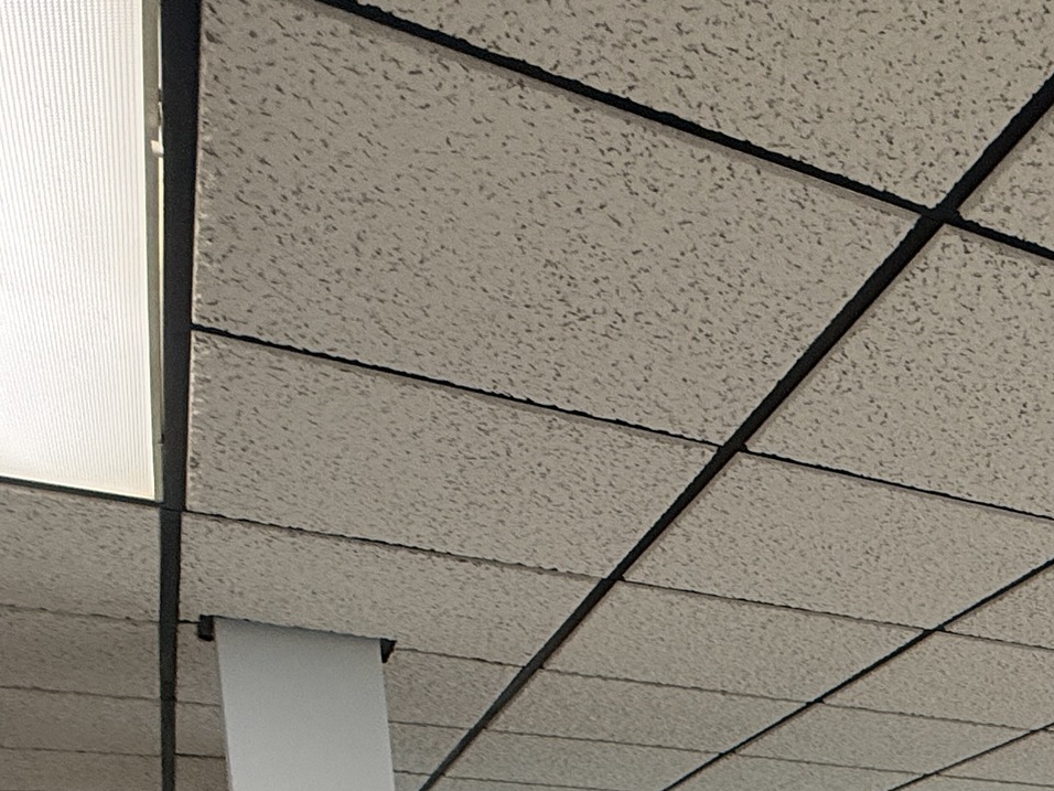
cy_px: 1175
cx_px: 1181
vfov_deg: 25.0
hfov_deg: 35.5
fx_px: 1370
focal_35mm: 45
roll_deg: +2.2
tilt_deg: -5.6
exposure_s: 1/120
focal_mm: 2.22
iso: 200
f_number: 2.2
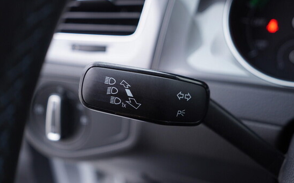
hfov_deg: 52.8
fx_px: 296
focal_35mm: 37
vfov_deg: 34.4
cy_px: 89
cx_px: 147
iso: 200
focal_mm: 24
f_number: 2.8
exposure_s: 1/40
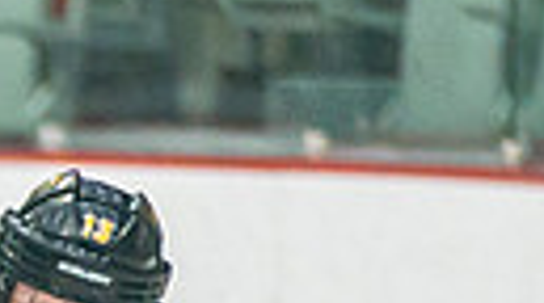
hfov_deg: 1.3
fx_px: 24592
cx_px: -1038
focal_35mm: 1708
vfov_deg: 0.7
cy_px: 1002
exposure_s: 1/640
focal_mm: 145
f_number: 2.8
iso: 640
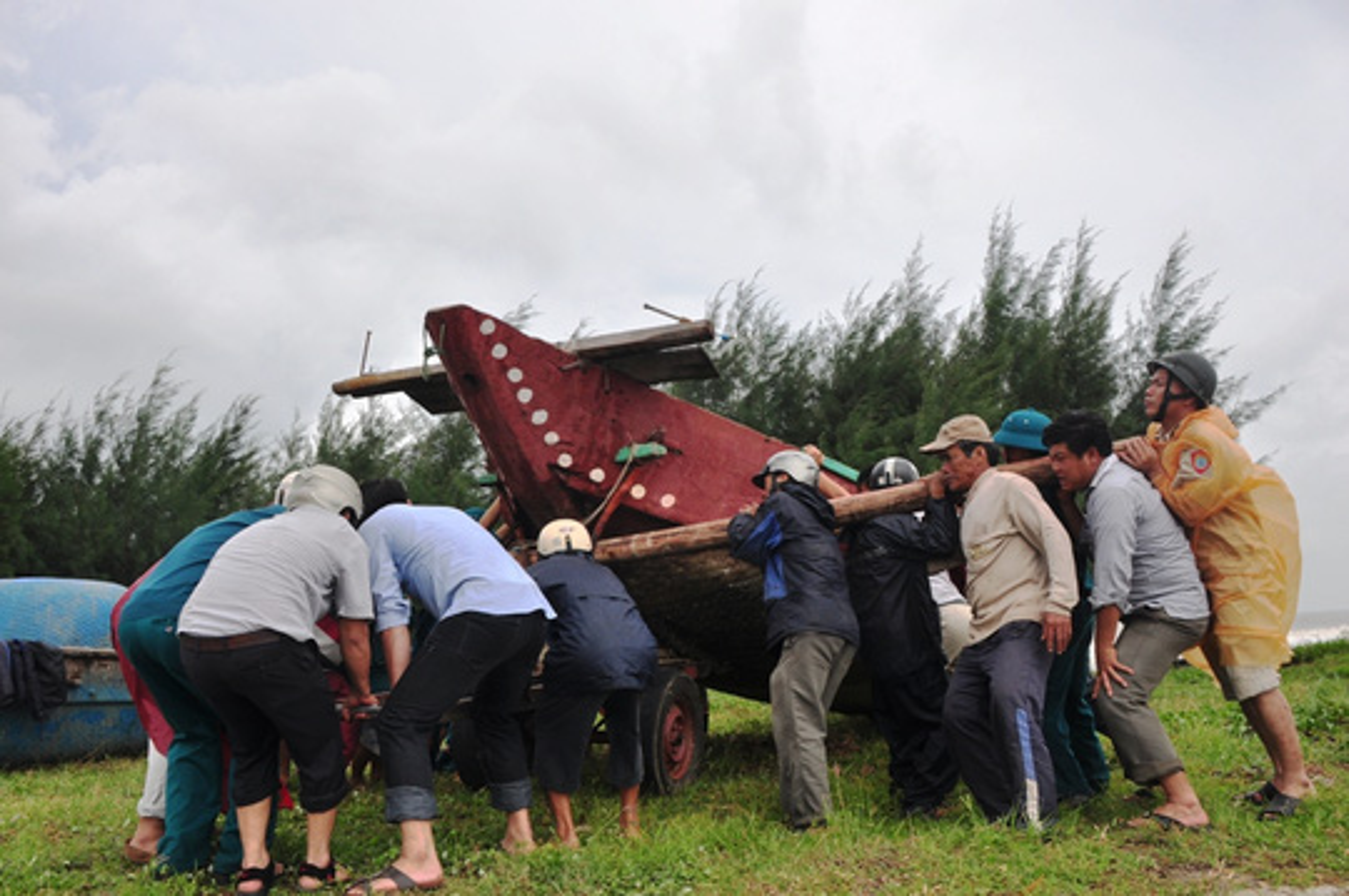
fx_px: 1011
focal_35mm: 27
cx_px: 674
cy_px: 448
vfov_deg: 47.8
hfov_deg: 67.4
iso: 200
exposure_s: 1/250
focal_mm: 18
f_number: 8
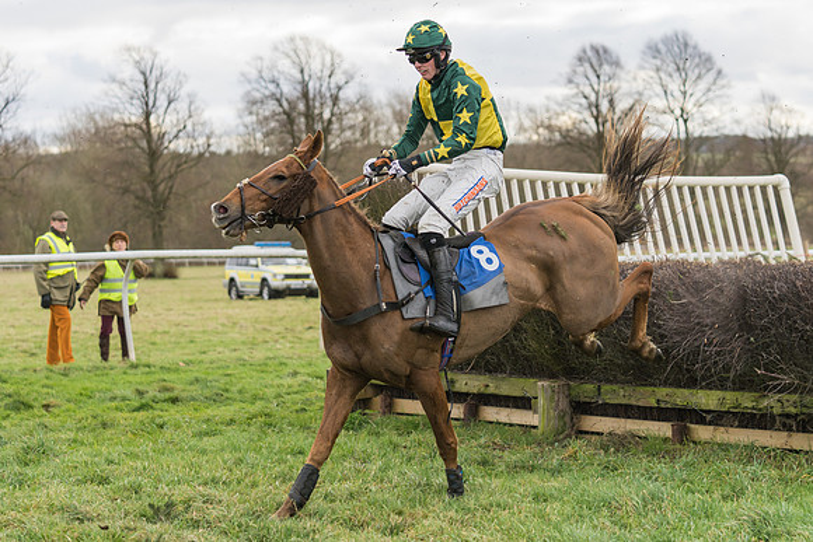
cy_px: 193
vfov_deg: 14.2
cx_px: 423
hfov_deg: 21.2
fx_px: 2173
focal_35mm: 96
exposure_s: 1/1000
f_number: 2.8
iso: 400
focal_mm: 70
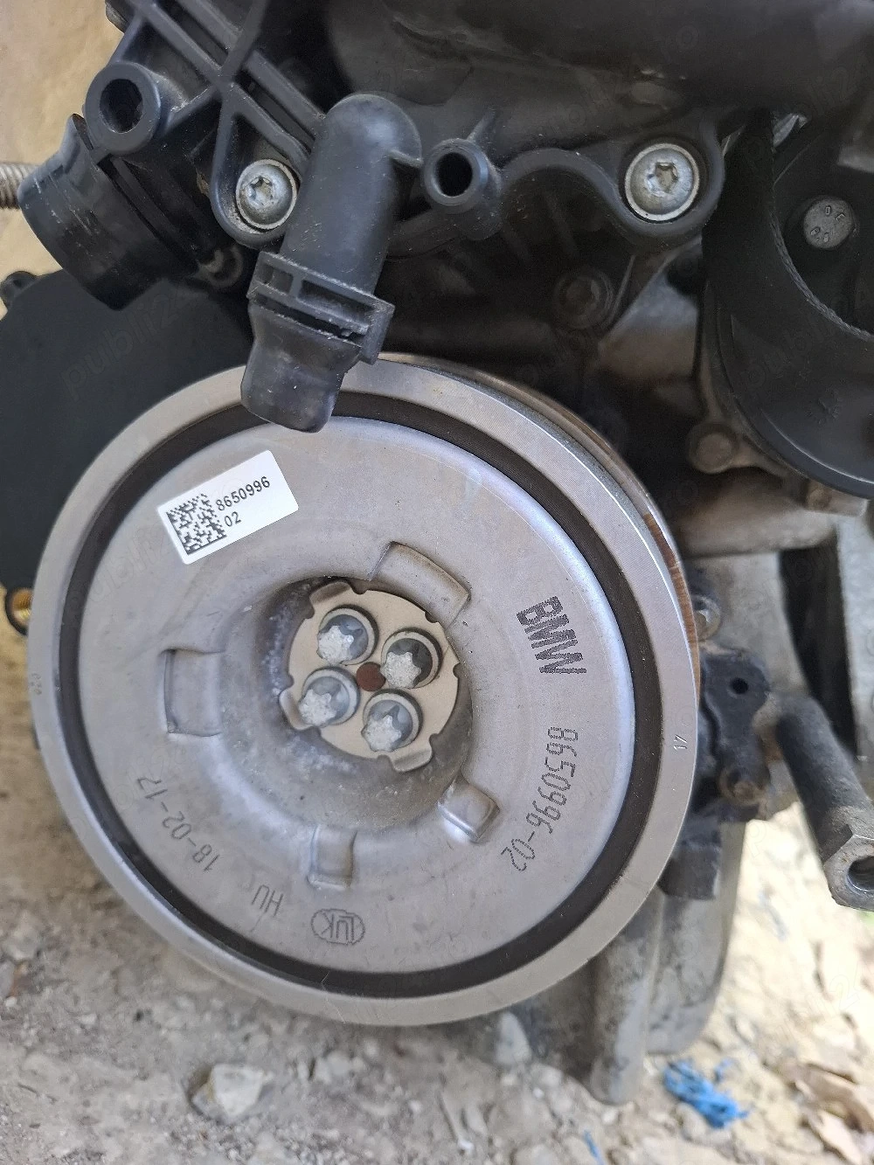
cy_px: 582
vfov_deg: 73.9
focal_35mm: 23
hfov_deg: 58.9
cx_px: 437
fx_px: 774
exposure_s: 1/100
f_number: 1.8
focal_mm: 5.54
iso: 320
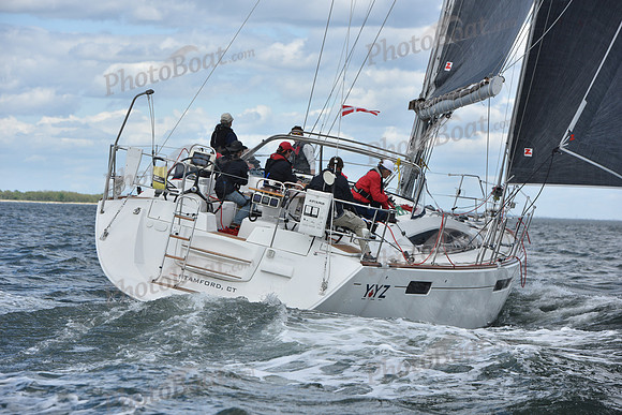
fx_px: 2679
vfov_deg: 8.9
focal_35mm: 155
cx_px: 311
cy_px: 208
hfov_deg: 13.2
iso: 320
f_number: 8
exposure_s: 1/1250
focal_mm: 155
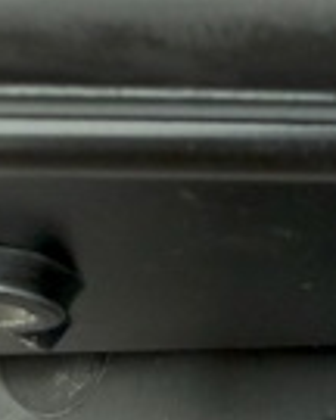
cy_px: 622
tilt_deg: -67.4
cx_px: 493
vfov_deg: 20.0
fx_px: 1032
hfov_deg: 16.9
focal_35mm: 83
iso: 200
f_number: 2.2
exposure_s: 1/99
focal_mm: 2.22
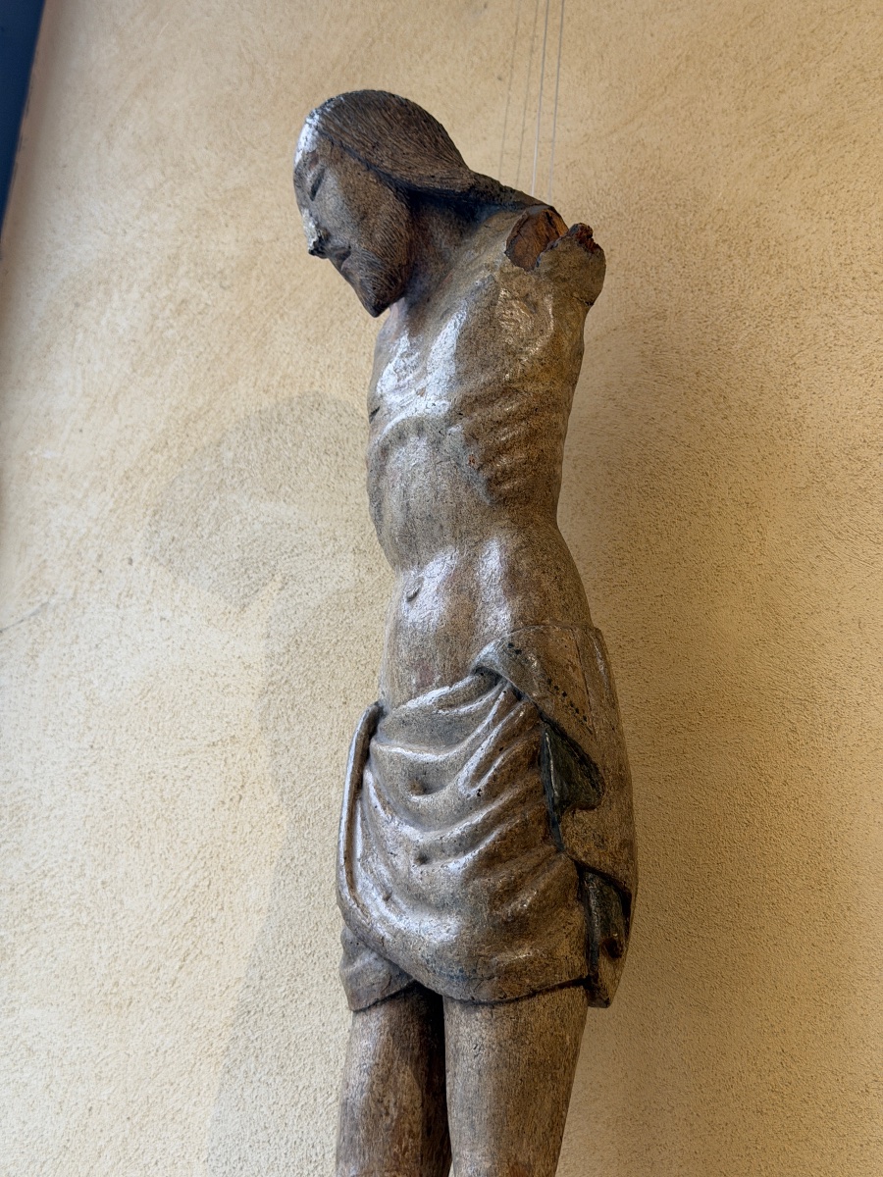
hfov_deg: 30.3
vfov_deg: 39.7
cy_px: 588
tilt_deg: +26.3
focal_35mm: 48
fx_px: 1633
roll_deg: -2.3
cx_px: 442
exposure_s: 1/60
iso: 125
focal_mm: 6.76
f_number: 1.78
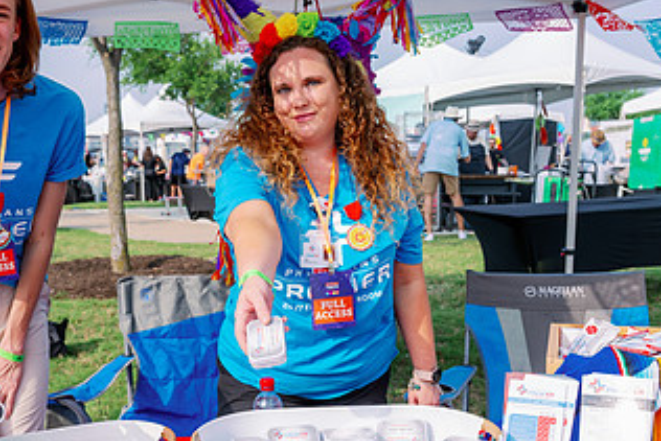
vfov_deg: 30.3
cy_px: 298
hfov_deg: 44.2
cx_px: 261
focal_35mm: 44
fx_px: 808
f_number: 4.5
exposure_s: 1/640
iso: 125
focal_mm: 24
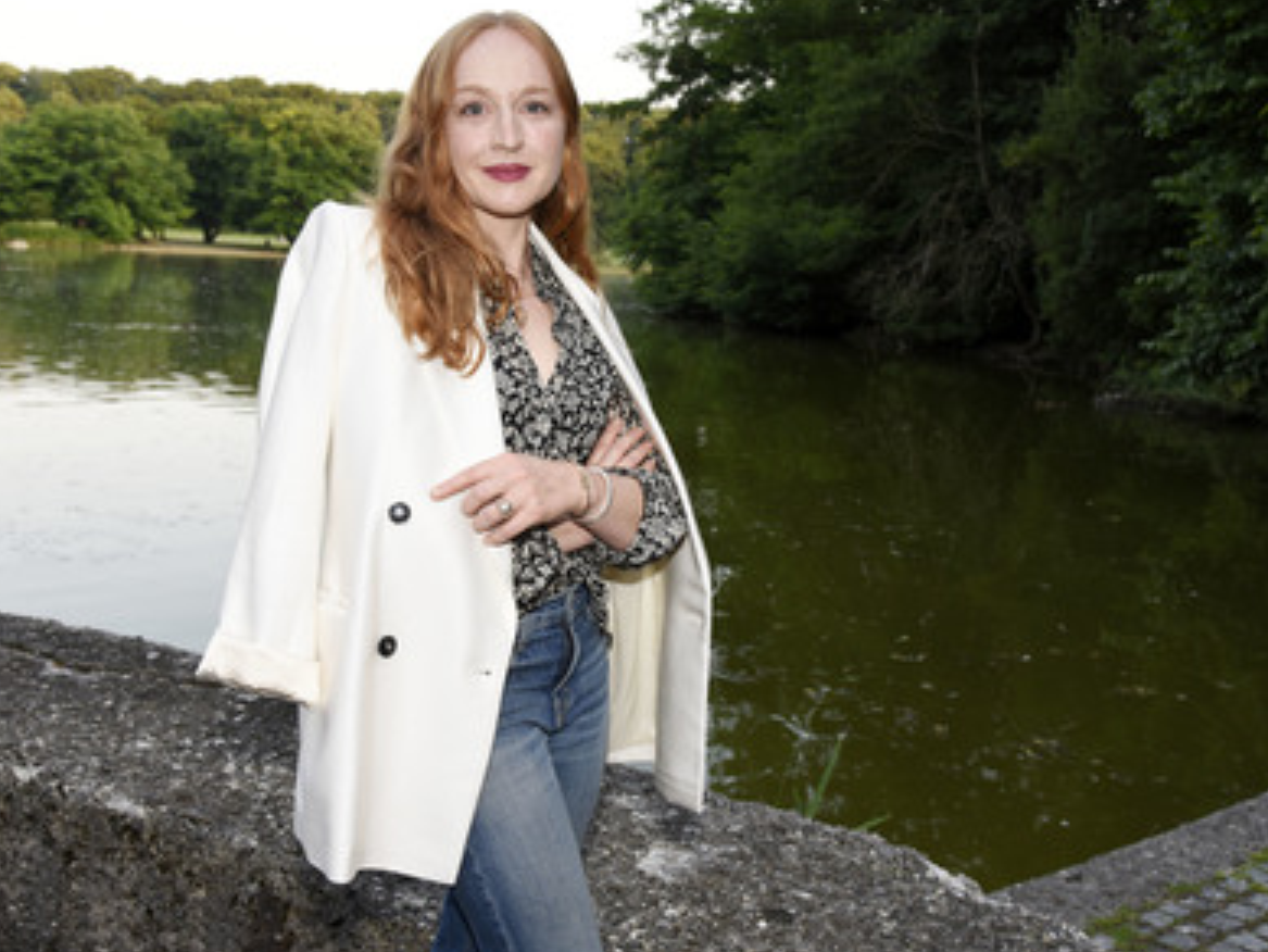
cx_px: 657
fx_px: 1429
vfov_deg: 36.8
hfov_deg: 47.8
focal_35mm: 39
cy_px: 473
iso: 640
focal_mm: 35
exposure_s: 1/80
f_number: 6.3
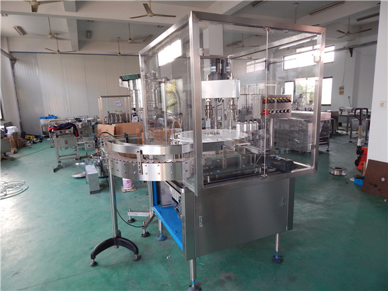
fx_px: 258
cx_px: 194
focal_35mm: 23
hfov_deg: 73.9
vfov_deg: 58.9
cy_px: 146
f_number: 3
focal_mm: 4
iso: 160
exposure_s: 1/30
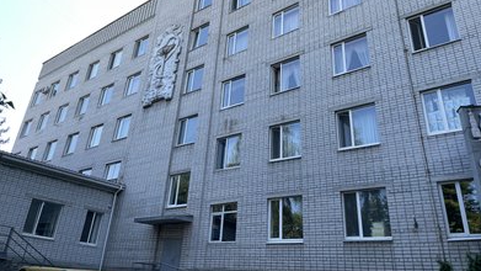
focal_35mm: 29
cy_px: 91
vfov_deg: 39.7
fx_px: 370
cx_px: 237
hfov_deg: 66.1
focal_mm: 4.2
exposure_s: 1/1383
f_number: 1.6
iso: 32
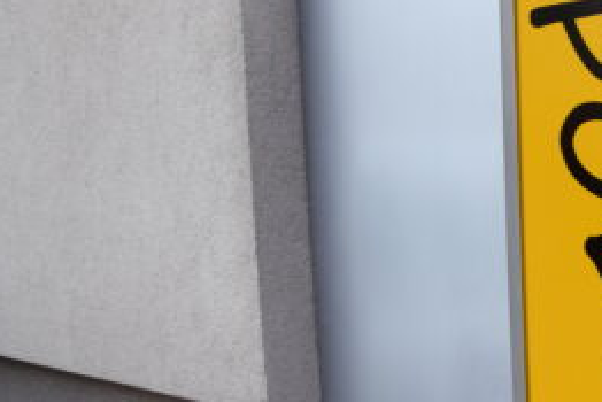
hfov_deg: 23.6
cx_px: 710
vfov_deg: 17.1
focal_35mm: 79
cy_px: 347
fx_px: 1322
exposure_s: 1/200
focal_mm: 18
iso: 400
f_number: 7.1
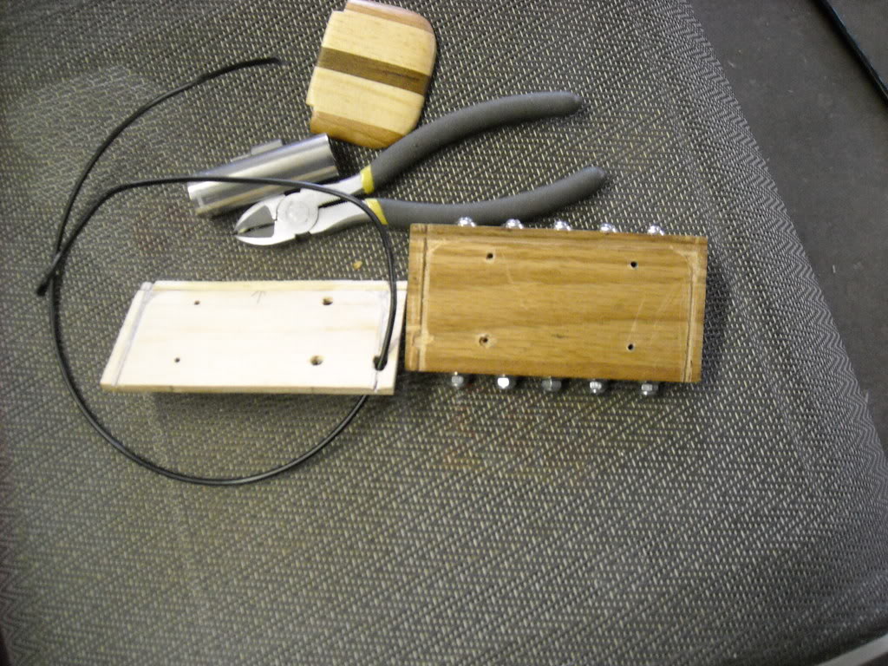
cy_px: 333
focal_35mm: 35
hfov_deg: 52.6
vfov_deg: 40.7
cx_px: 444
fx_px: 898
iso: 400
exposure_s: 1/26
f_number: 2.8
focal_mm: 5.7
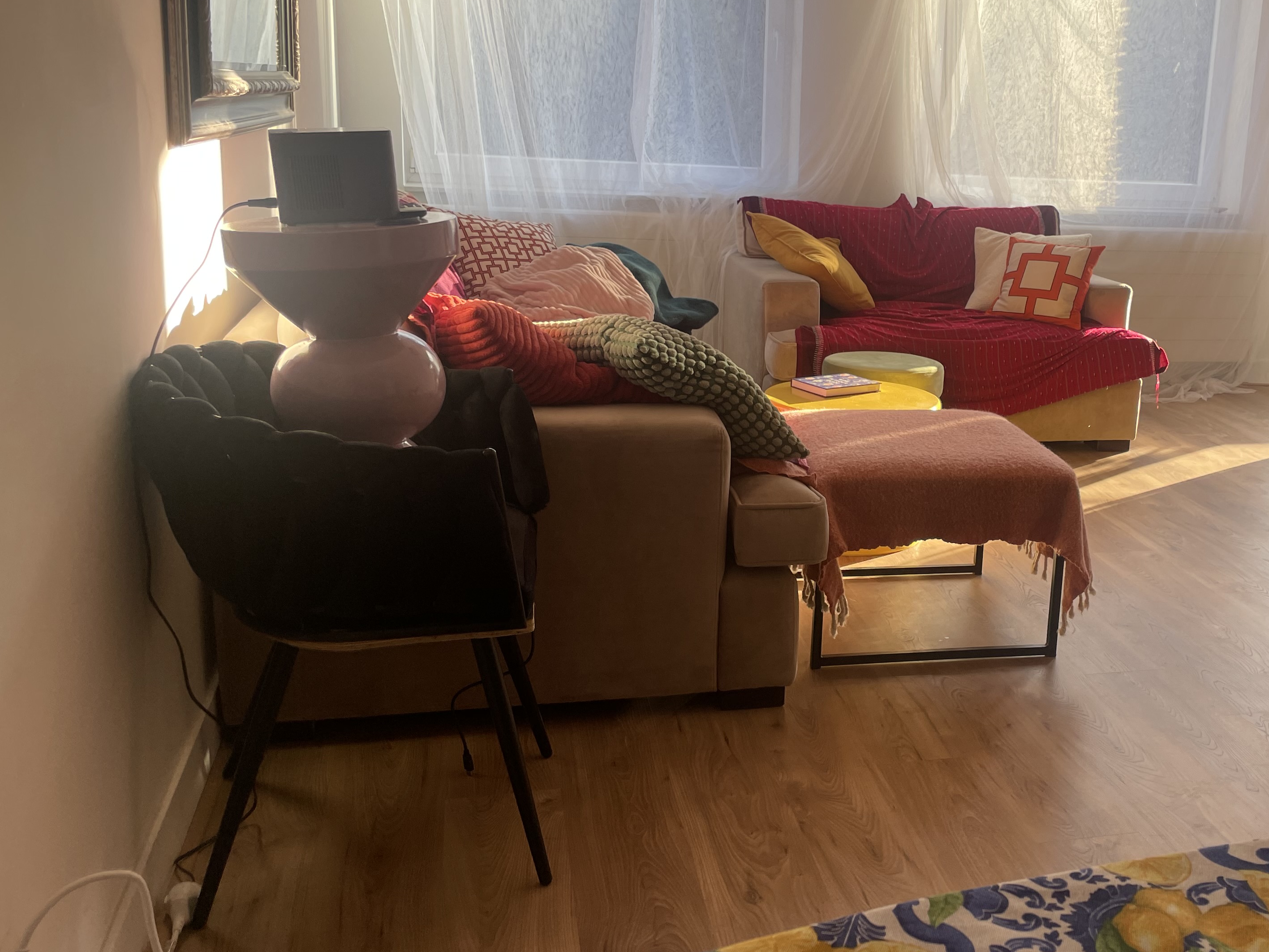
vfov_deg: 38.6
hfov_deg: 48.8
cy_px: 420
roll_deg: -3.2
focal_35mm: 37
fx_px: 1356
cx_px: 895
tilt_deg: -12.9
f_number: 1.6
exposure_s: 1/195
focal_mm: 4.2
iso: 32
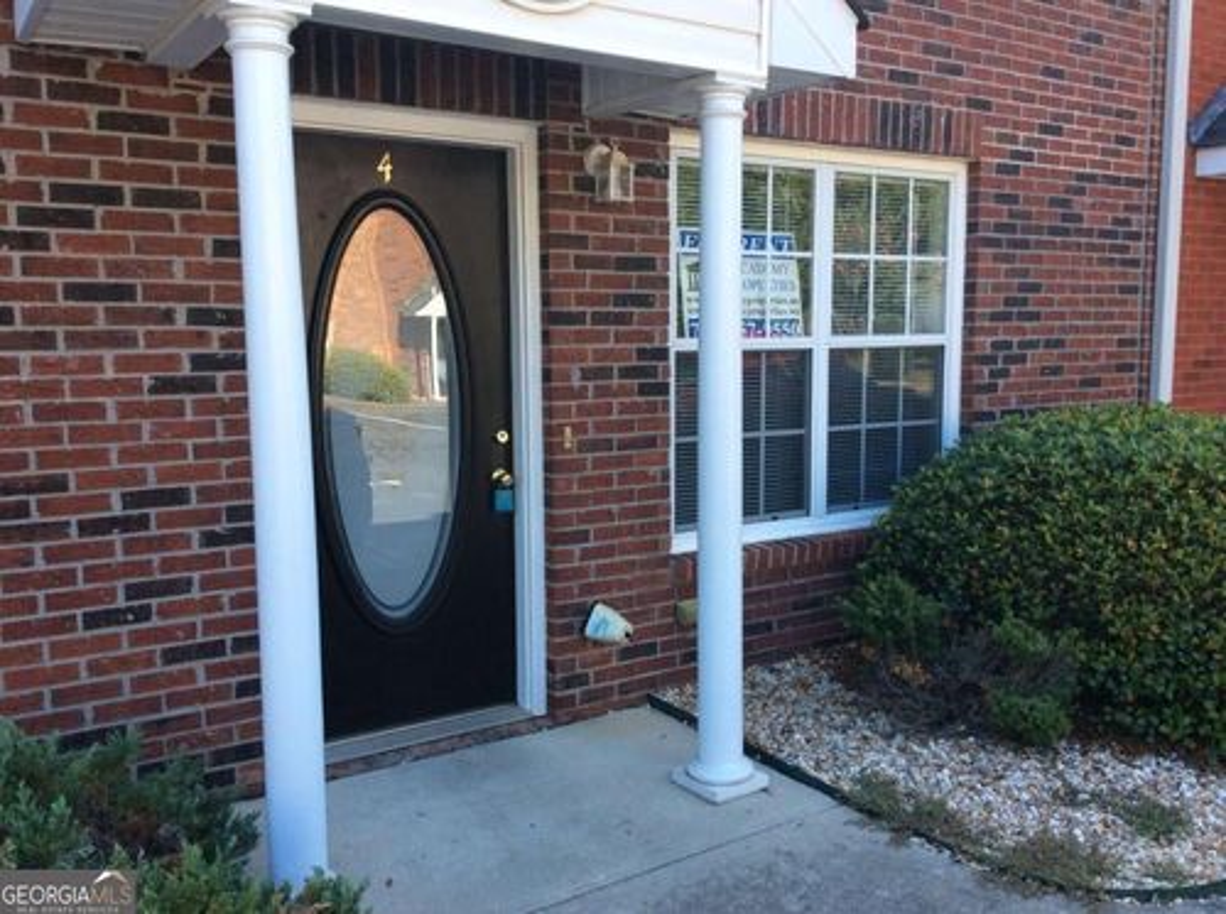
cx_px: 613
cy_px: 457
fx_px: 1131
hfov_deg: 56.9
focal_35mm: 32
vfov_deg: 44.0
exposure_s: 1/157
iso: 32
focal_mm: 3.3
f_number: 2.4
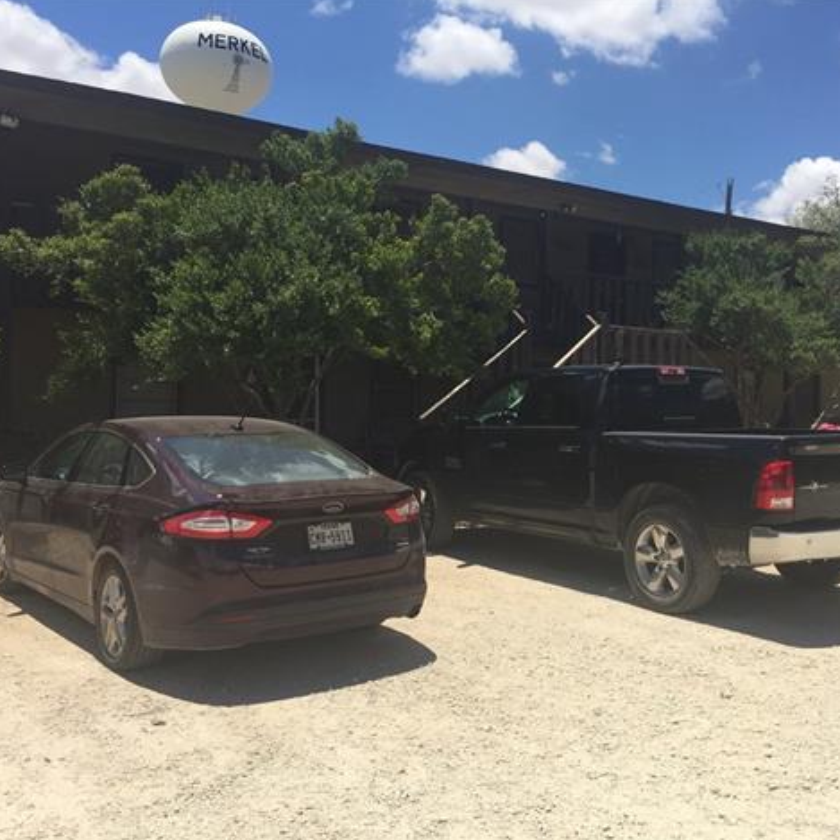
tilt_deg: -0.2
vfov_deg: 47.2
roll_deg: -1.8
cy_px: 423
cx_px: 509
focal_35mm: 35
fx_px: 961
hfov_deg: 46.9
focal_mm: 4.15
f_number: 2.2
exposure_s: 1/2825
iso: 32
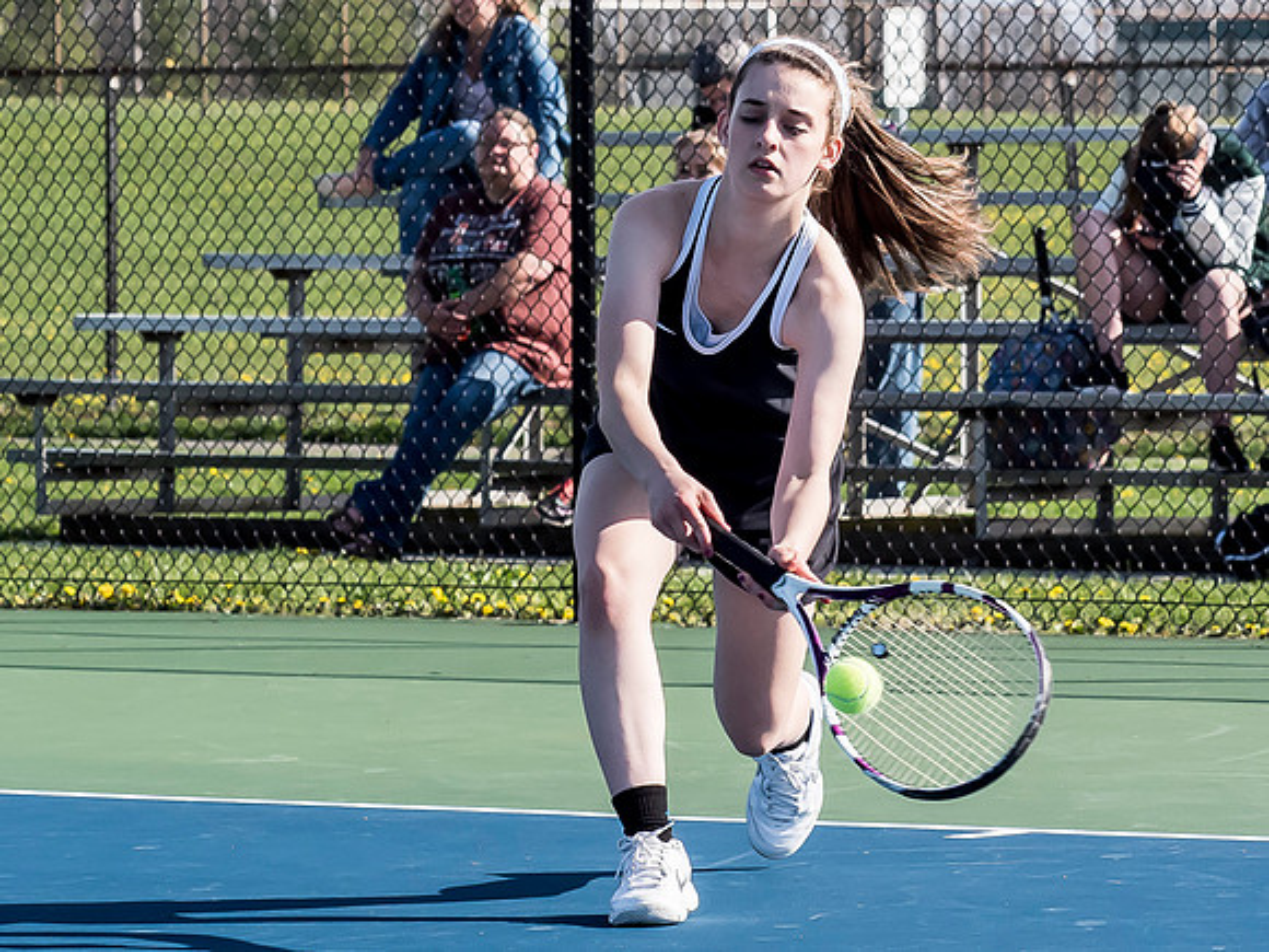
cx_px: 803
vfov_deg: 5.9
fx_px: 9272
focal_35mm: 253
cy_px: 219
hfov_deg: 7.8
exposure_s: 1/1600
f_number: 5
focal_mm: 55
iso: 640
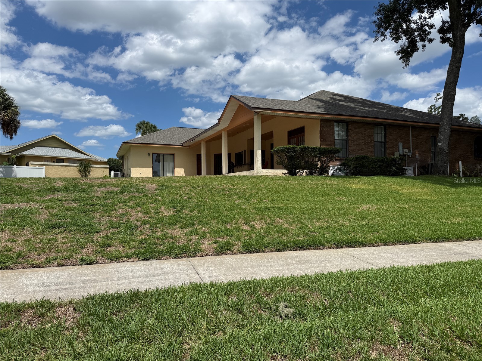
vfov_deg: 56.8
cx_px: 241
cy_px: 180
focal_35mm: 24
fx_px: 334
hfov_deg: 71.6
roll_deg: -0.1
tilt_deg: +1.6
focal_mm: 6.76
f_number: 1.78
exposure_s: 1/7353
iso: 80
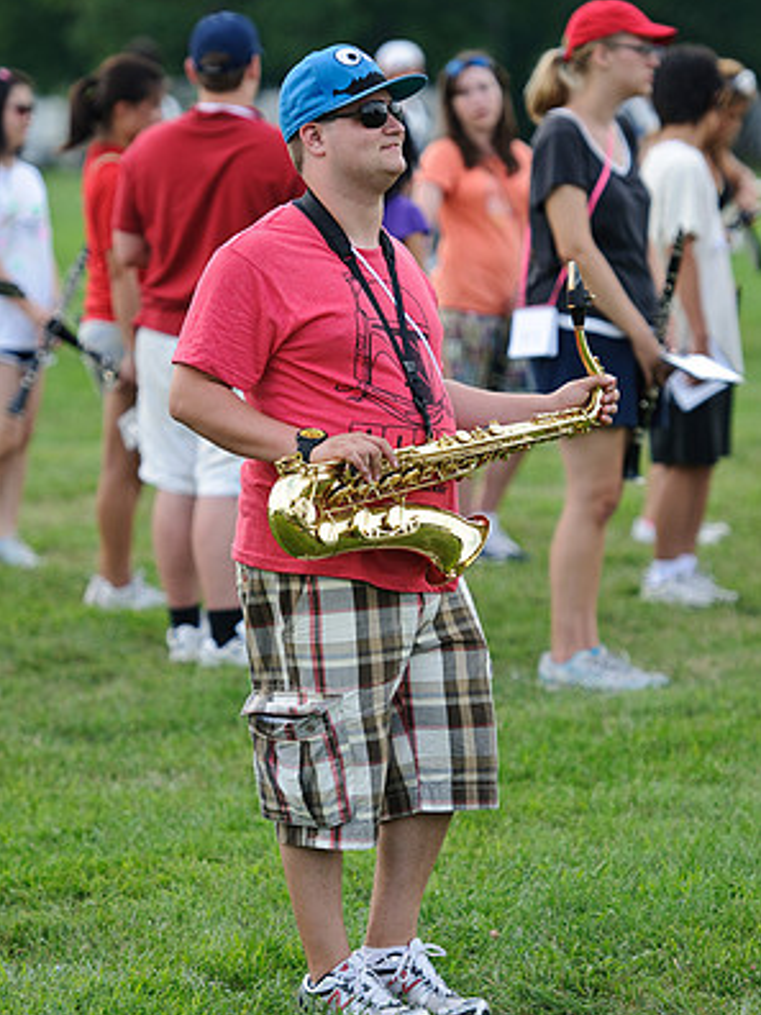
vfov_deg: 9.3
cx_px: 380
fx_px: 6243
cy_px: 538
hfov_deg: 7.0
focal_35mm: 213
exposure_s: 1/500
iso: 200
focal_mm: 130
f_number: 2.8
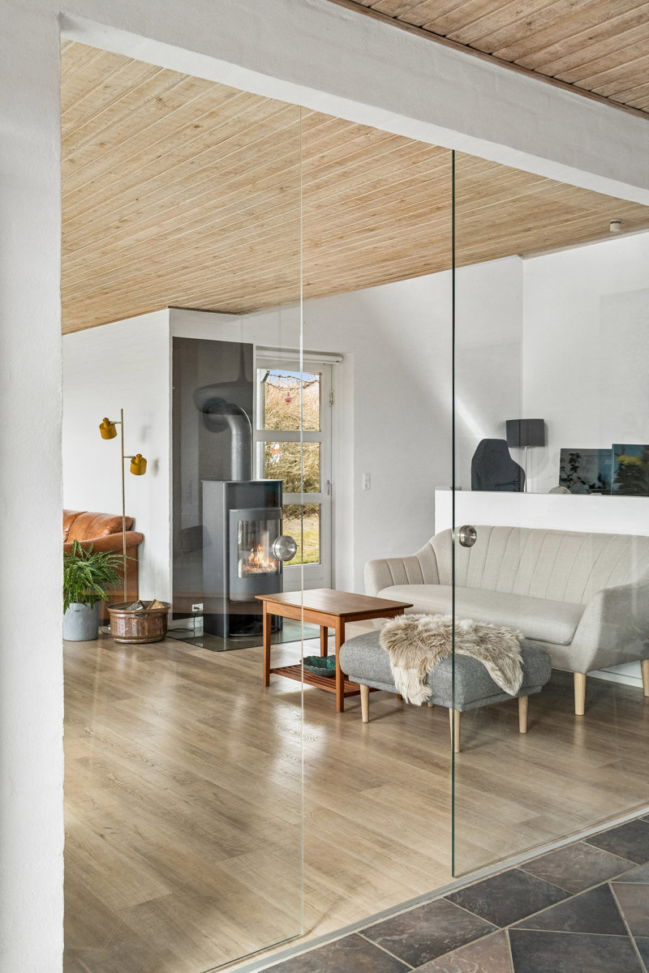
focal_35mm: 34
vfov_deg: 55.8
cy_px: 486
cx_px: 324
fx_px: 919
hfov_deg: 38.9
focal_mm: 34
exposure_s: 1/250
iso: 2000
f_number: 5.6
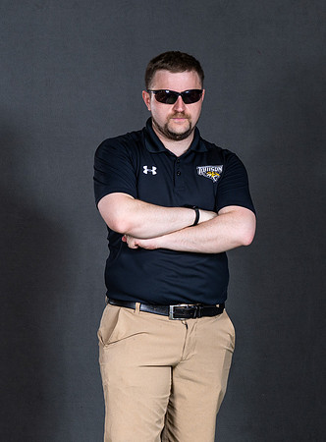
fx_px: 1747
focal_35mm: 138
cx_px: 208
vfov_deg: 14.4
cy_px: 154
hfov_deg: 10.7
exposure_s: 1/200
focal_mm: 50
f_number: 6.3
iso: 125
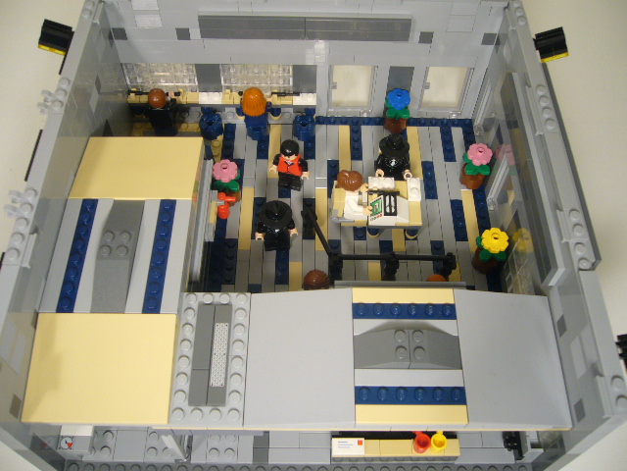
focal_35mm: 35
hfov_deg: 52.6
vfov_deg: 40.7
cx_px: 314
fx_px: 634
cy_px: 236
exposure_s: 1/40
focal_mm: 5.8
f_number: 2.8
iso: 100
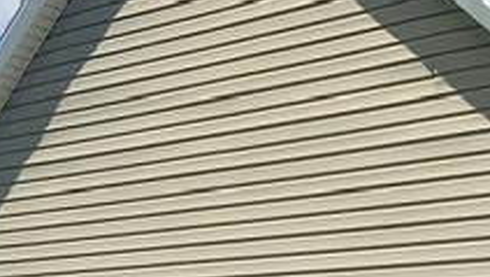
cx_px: 309
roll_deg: -0.5
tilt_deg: +5.5
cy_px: 286
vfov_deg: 13.9
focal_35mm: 86
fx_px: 1118
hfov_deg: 24.6
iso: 25
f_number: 1.8
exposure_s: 1/2833
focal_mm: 4.25
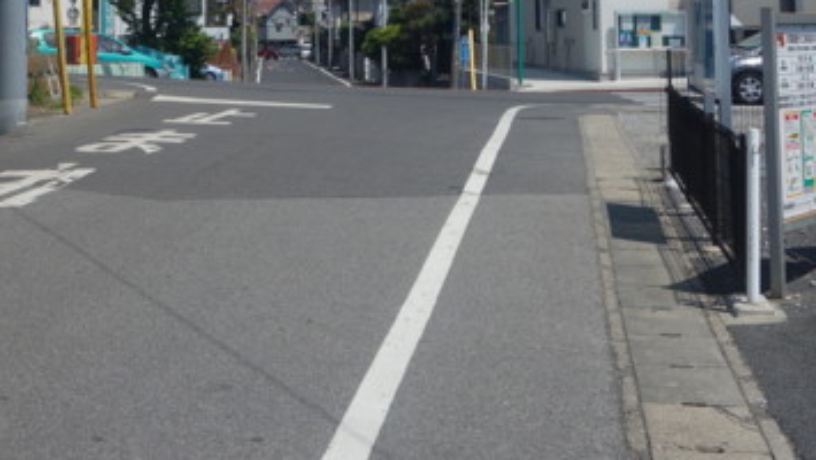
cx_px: 308
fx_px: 1429
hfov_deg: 31.7
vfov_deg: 17.3
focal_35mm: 66
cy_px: -121
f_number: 5.6
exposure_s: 1/800
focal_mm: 10.4
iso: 125
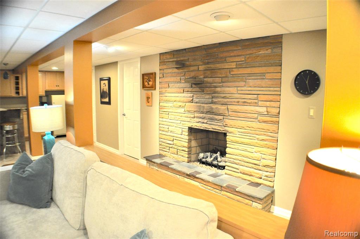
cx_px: 180
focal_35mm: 30
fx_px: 300
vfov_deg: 43.5
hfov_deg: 62.0
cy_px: 120
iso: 800
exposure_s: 1/125
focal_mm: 20
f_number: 3.8
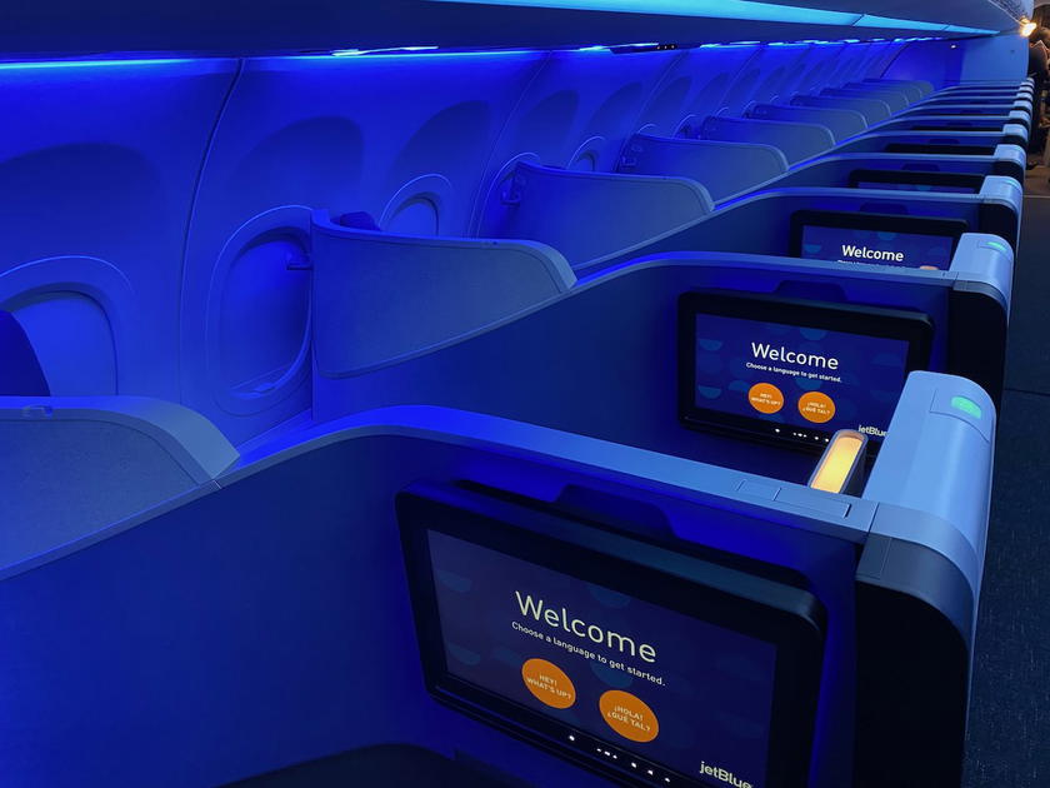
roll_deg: +2.2
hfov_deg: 67.3
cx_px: 525
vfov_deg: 53.1
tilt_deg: -22.6
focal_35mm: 26
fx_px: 789
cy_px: 394
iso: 500
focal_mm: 4.25
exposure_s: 1/37
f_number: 1.8
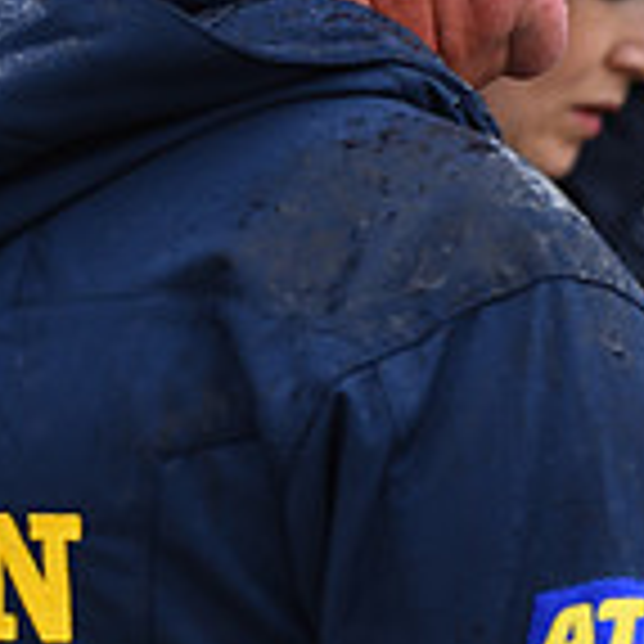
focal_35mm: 352
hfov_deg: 4.9
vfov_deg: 5.0
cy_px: 72
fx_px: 7409
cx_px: 1220
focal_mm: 102
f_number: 5
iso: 900
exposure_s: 1/1000
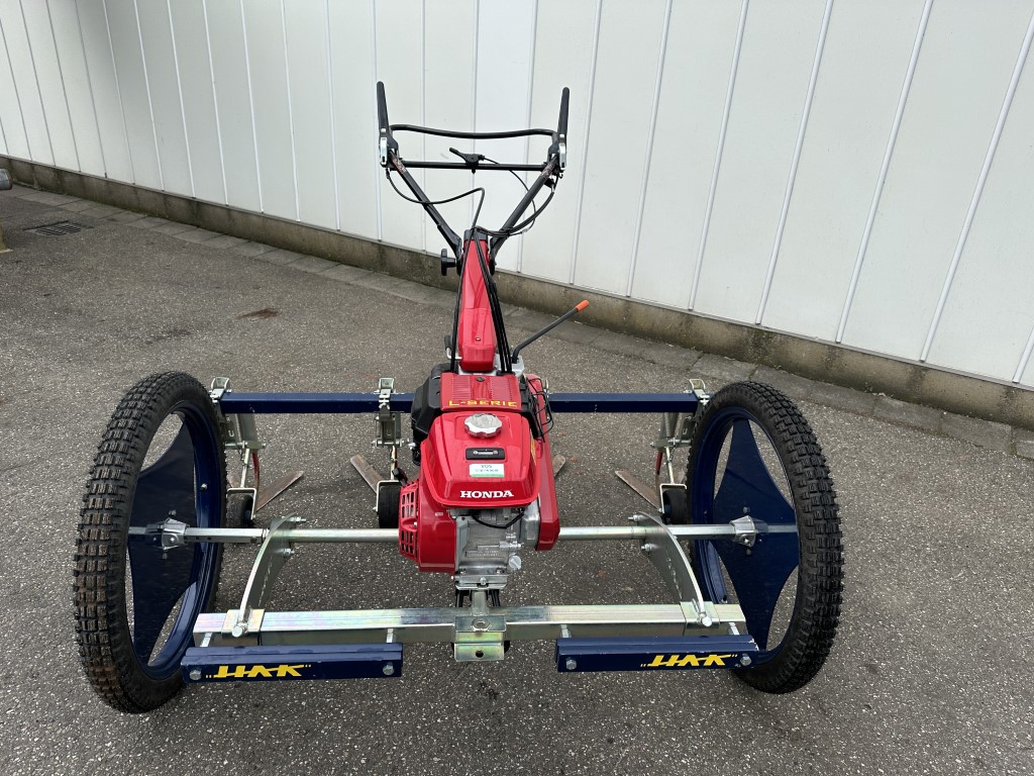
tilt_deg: -25.7
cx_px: 517
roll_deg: -3.9
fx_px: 717
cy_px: 388
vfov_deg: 56.8
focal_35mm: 24
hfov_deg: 71.6
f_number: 1.78
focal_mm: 6.86
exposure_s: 1/2070
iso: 80
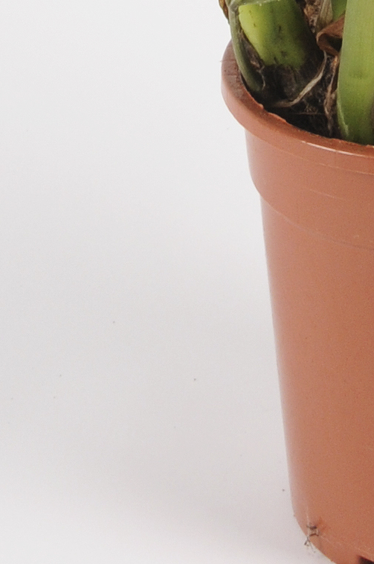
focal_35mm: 187
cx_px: 428
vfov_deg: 9.9
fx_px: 2921
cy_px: -727
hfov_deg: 7.3
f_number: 18
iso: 250
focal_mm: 22
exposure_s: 1/125
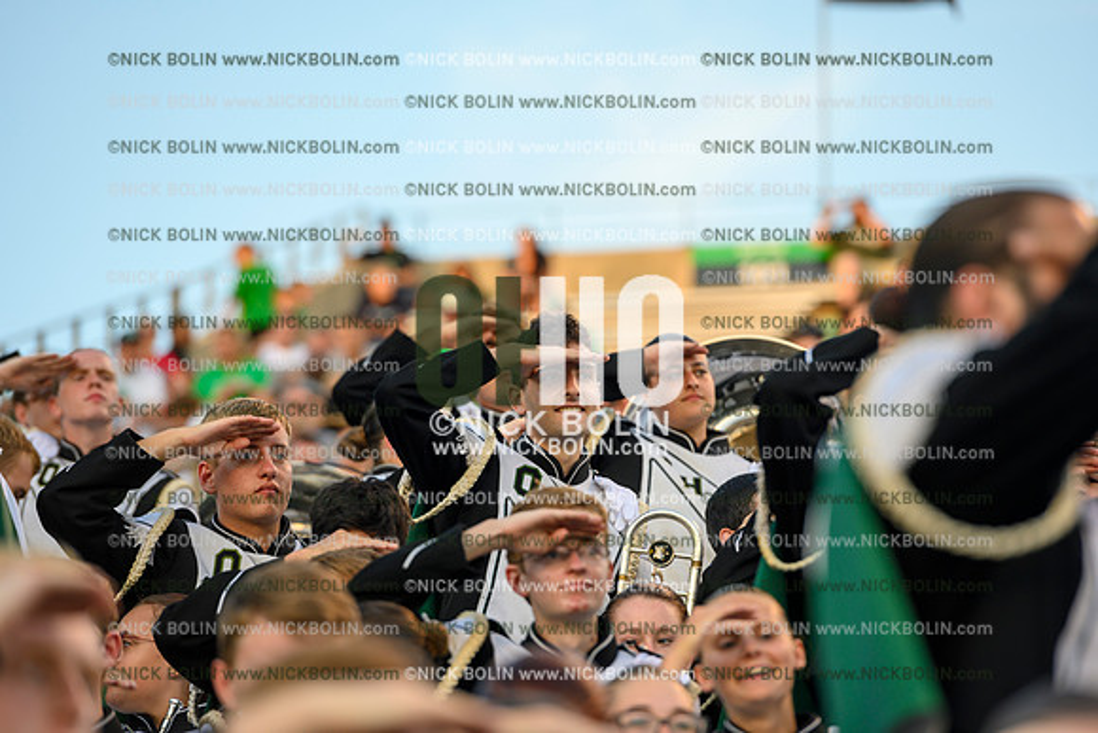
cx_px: 549
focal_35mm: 200
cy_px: 366
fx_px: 6101
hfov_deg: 10.3
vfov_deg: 6.9
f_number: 4
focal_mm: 200
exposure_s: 1/125
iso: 160
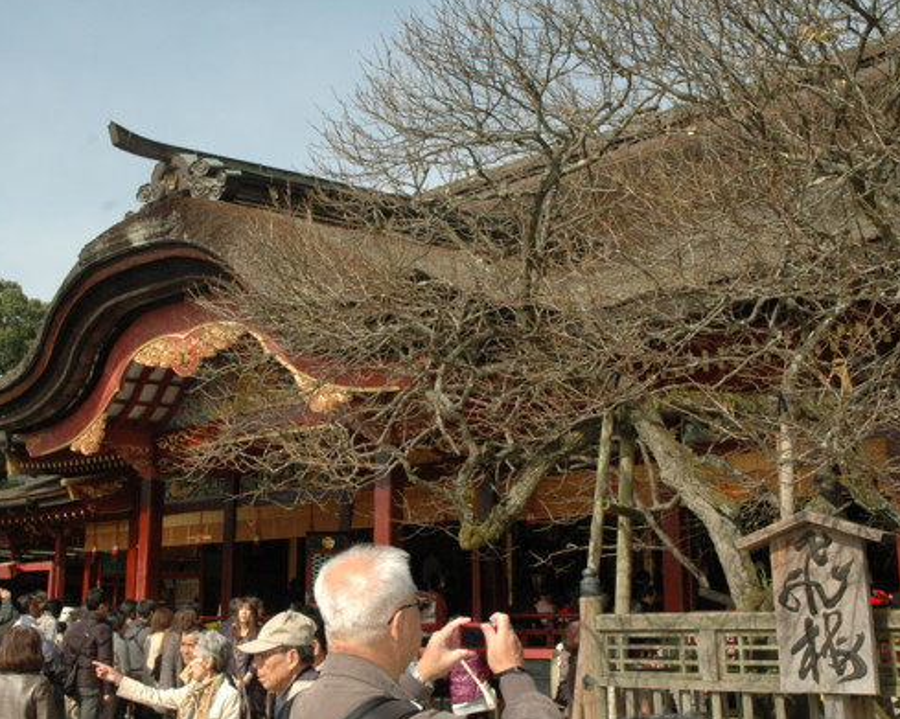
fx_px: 1240
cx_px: 399
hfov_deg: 39.8
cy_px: 358
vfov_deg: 32.4
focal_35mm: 47
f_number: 9
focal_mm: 27
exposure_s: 1/500
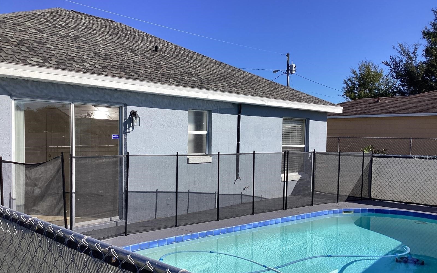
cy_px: 157
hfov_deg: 58.1
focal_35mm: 33
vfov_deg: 38.2
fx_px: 393
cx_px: 218
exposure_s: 1/1508
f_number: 2.4
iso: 25
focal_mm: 3.3
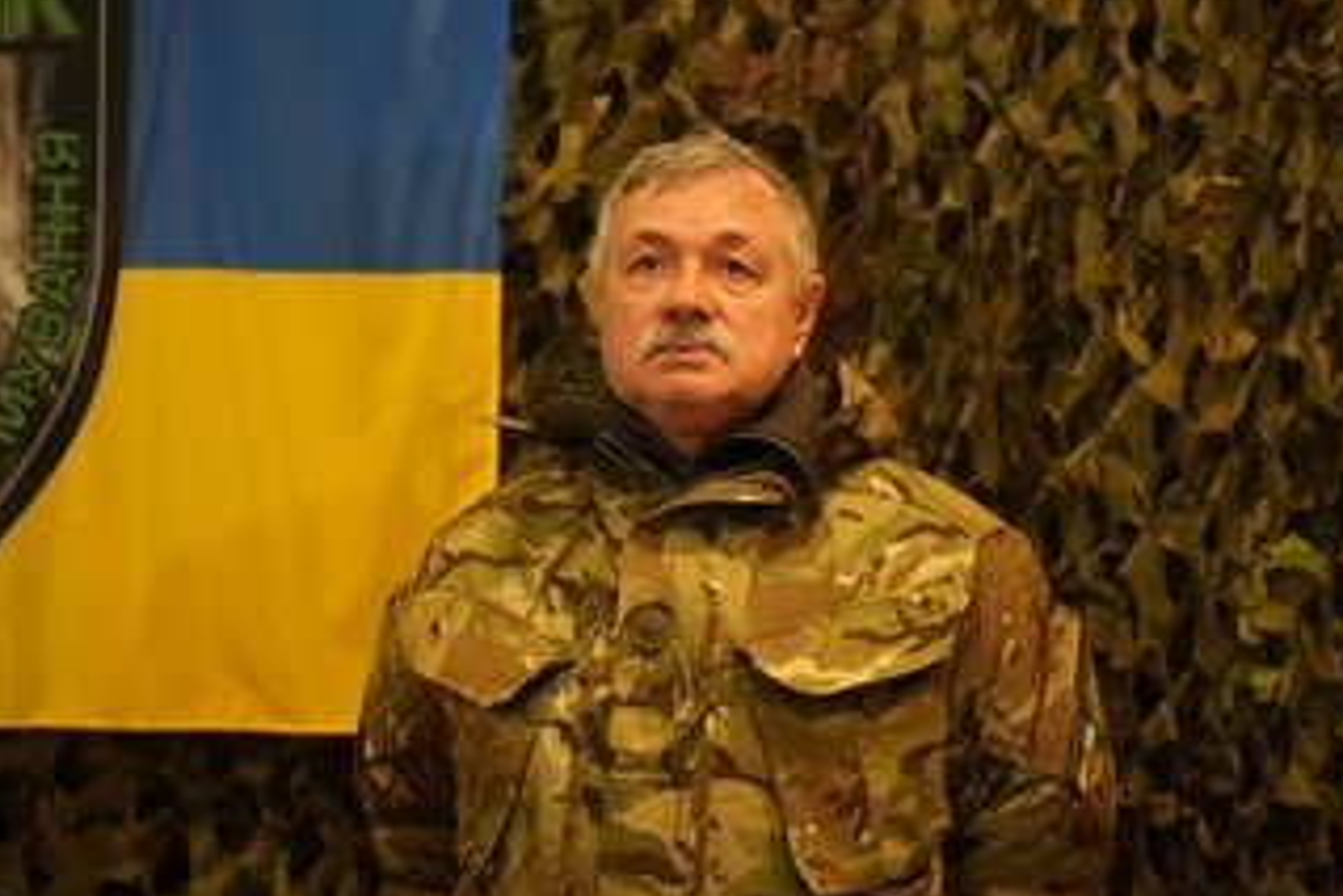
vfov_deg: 14.6
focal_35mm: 94
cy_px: 461
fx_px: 3508
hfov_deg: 21.7
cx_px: 695
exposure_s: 1/500
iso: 20000
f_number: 2.8
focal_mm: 75
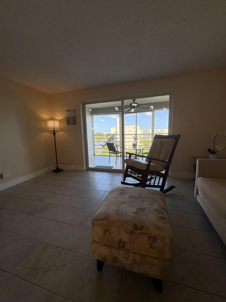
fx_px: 122
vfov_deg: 102.1
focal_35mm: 14
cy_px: 151
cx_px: 113
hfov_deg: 85.7
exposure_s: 1/217
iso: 64
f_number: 2.2
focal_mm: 2.22
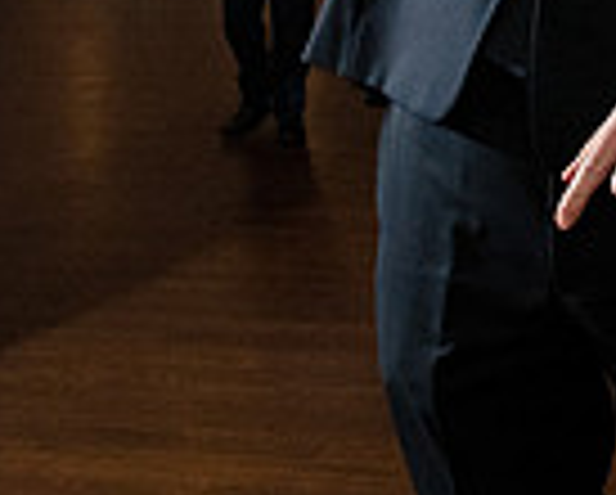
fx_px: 1844
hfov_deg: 17.8
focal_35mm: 101
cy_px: -282
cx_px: 781
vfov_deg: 14.1
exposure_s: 1/200
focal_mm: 17
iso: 1250
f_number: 4
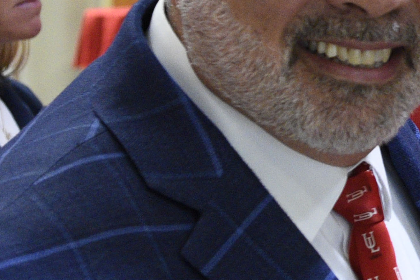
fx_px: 1868
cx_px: 762
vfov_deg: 8.6
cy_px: 200
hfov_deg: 11.8
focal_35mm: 160
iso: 2800
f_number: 4.5
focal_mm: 35
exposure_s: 1/40
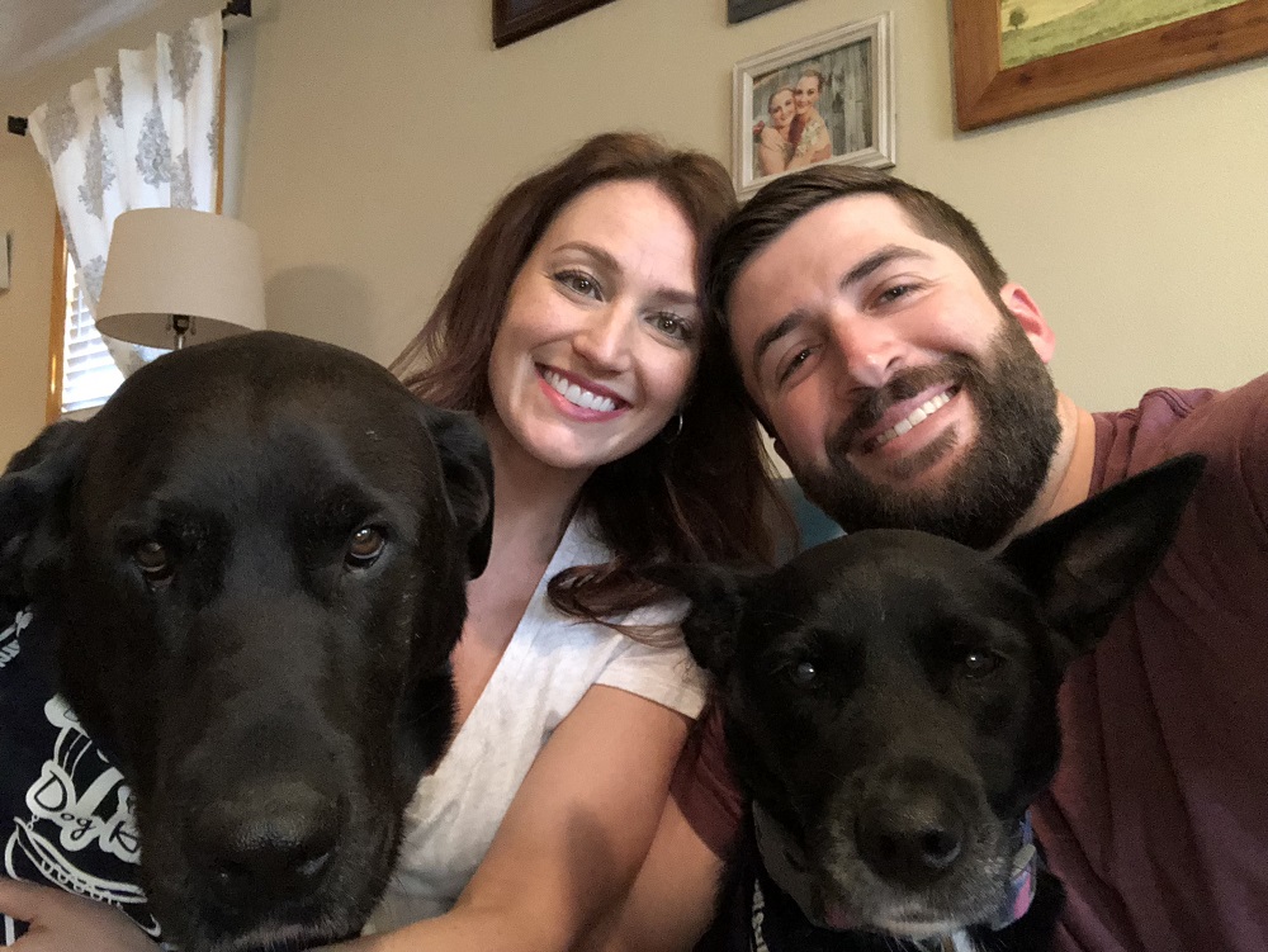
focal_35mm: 32
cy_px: 476
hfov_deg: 56.8
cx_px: 634
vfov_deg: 44.2
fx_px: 1173
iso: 500
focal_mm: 2.87
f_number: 2.2
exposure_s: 1/24
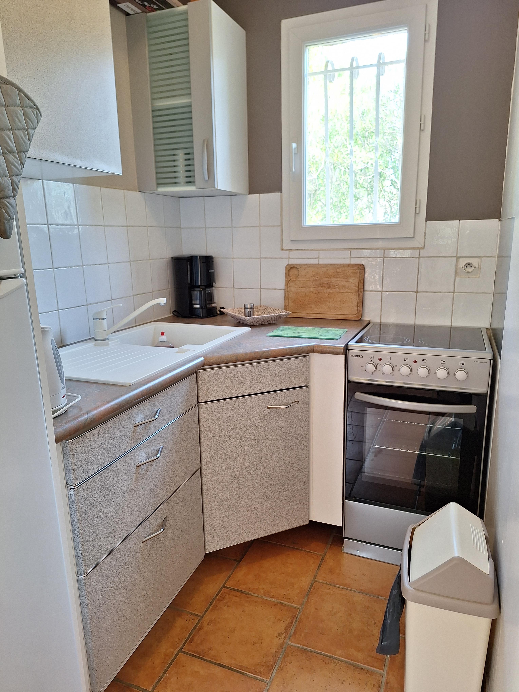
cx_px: 260
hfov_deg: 58.9
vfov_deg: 73.9
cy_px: 346
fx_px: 460
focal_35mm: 23
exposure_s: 1/50
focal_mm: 5.54
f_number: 1.8
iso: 50
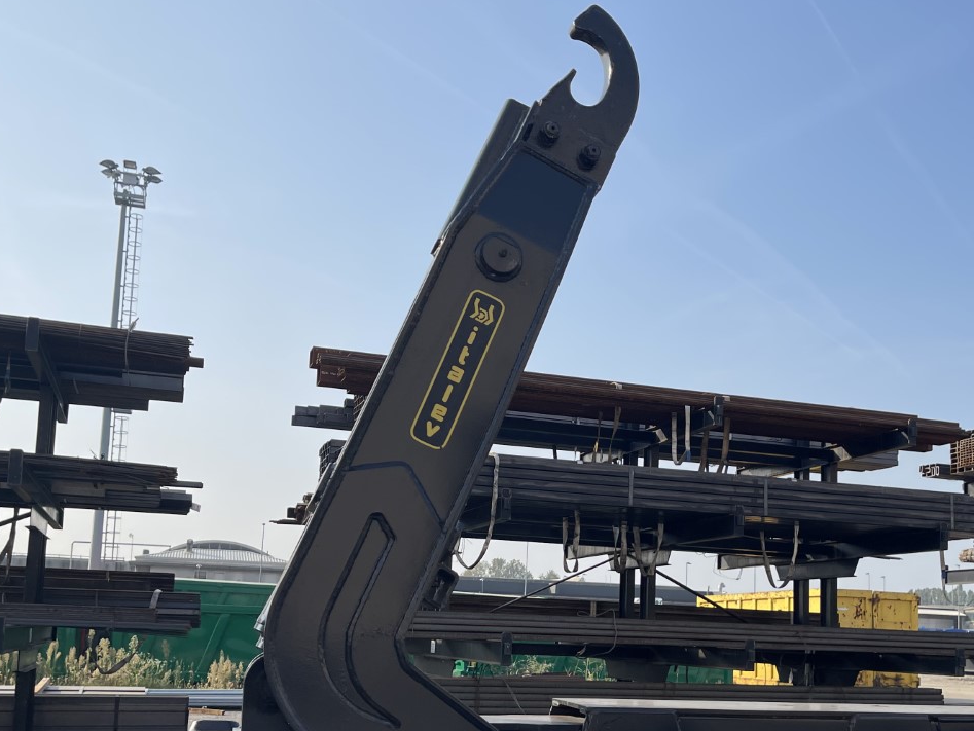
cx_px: 546
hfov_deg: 48.9
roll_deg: -2.5
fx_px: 1070
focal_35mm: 38
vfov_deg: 37.3
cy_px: 497
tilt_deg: +6.5
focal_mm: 5.1
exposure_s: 1/4049
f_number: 1.6
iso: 32
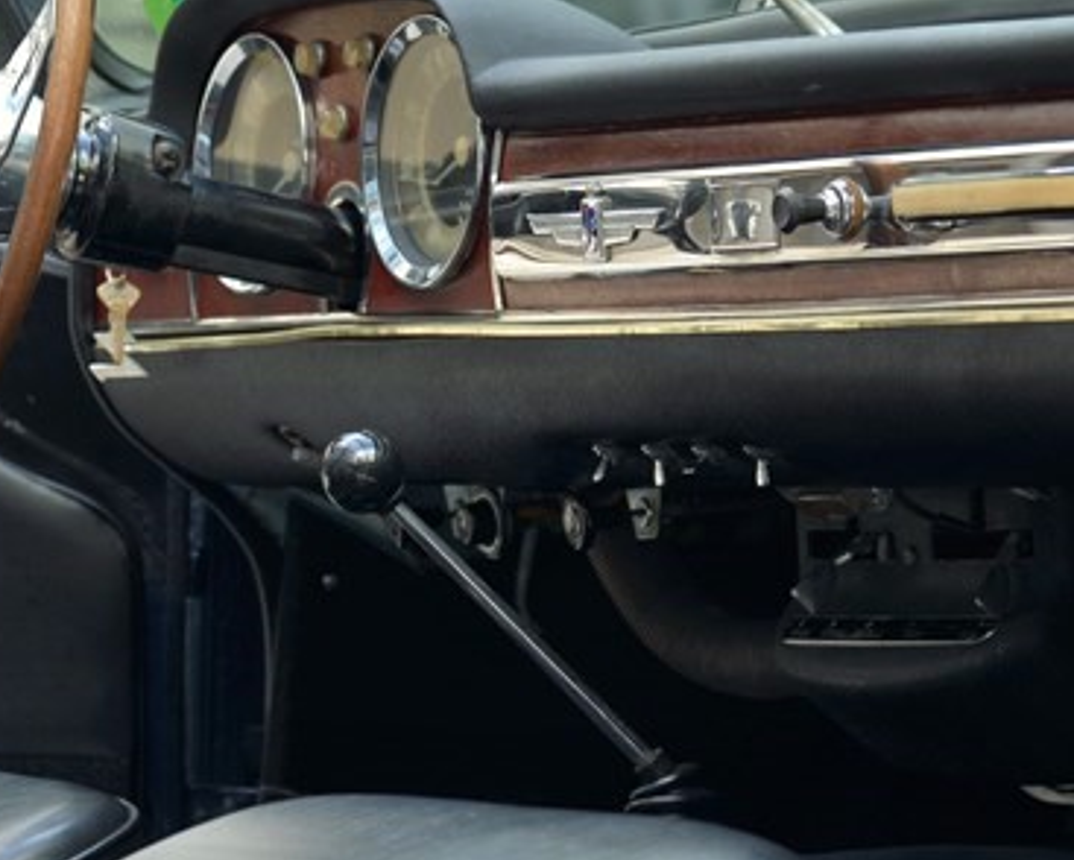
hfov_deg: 8.0
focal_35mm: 240
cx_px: 421
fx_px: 7633
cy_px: 462
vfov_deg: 6.5
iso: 320
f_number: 5
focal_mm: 98
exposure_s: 1/100
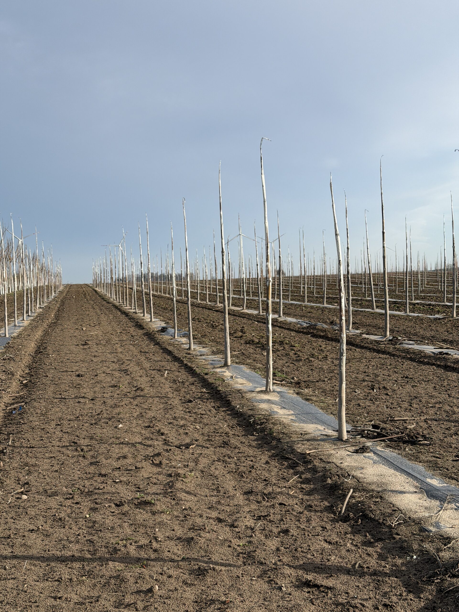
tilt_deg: -1.3
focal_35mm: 48
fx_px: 849
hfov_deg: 30.3
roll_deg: +0.9
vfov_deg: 39.7
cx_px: 230
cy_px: 306
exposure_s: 1/5208
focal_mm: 6.76
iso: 64
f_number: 1.78
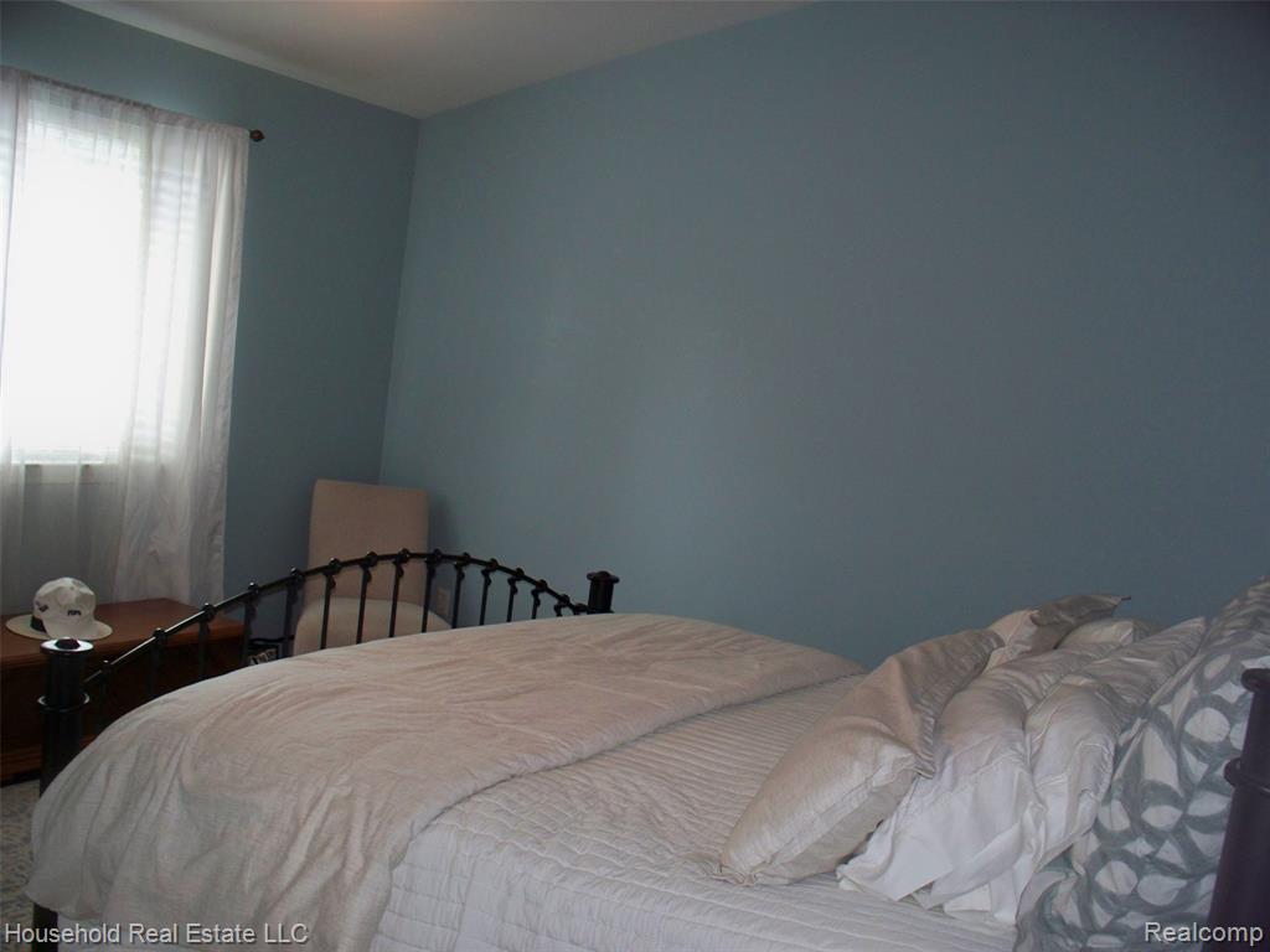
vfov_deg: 40.7
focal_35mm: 35
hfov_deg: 52.6
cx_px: 635
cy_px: 476
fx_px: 1284
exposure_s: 1/30
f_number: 2.8
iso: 200
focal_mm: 7.54
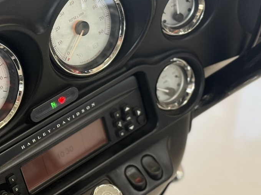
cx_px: 49
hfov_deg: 19.1
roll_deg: -6.0
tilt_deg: -27.6
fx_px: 769
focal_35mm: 102
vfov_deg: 14.5
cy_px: 107
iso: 160
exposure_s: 1/100
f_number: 1.78
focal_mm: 6.76
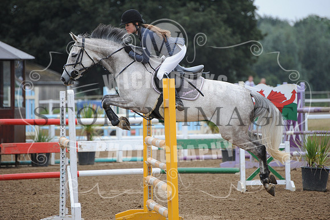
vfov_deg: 4.6
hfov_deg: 6.9
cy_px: 110
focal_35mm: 300
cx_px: 165
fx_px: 2748
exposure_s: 1/1000
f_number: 5.6
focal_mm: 300
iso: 1000
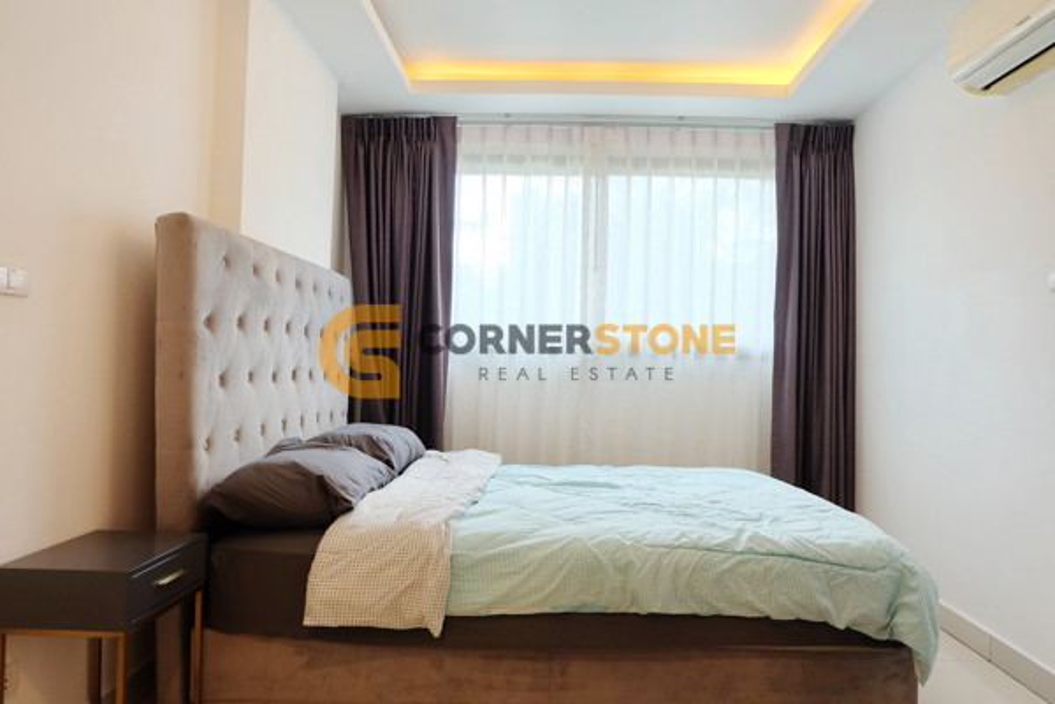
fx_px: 703
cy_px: 352
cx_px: 528
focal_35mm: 24
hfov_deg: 73.7
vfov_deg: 53.1
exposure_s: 1/52
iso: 400
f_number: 3.5
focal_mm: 16
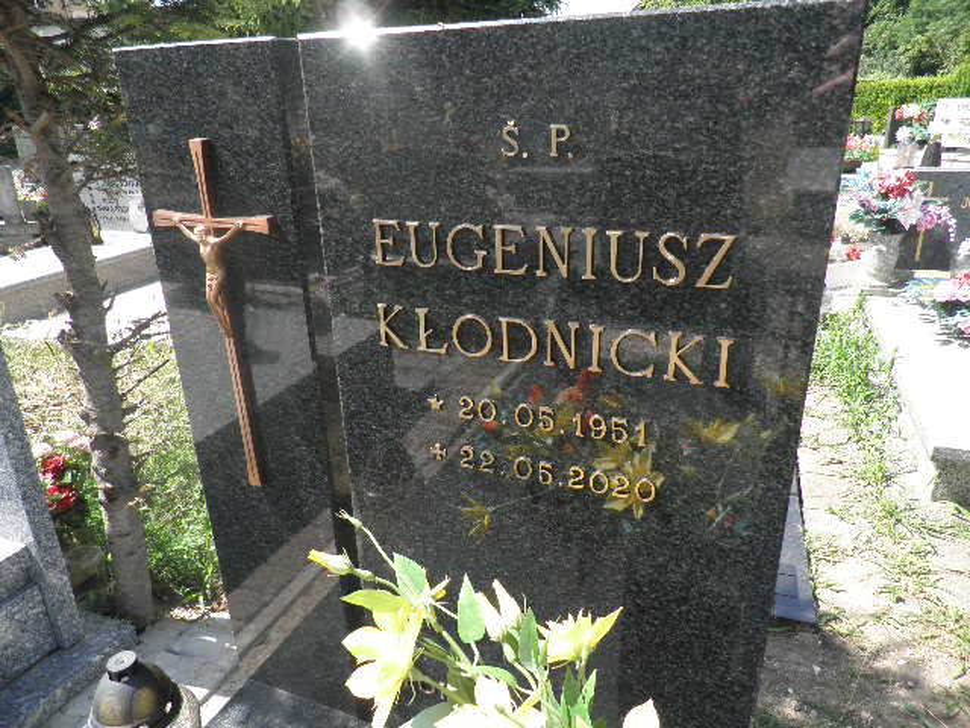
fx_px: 673
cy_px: 364
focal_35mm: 24
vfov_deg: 56.8
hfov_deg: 71.6
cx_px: 485
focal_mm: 4.3
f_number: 3.3
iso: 64
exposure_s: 1/320
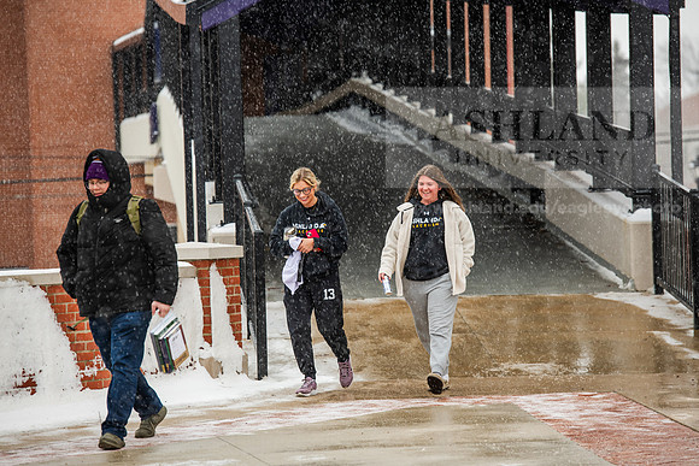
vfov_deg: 7.6
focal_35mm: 180
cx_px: 350
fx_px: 3496
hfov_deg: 11.4
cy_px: 233
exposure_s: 1/200
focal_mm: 180
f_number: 4.5
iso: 400
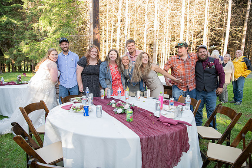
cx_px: 126
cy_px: 84
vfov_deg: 53.2
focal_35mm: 24
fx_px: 168
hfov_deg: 73.7
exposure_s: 1/320
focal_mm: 24
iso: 1250
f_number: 4
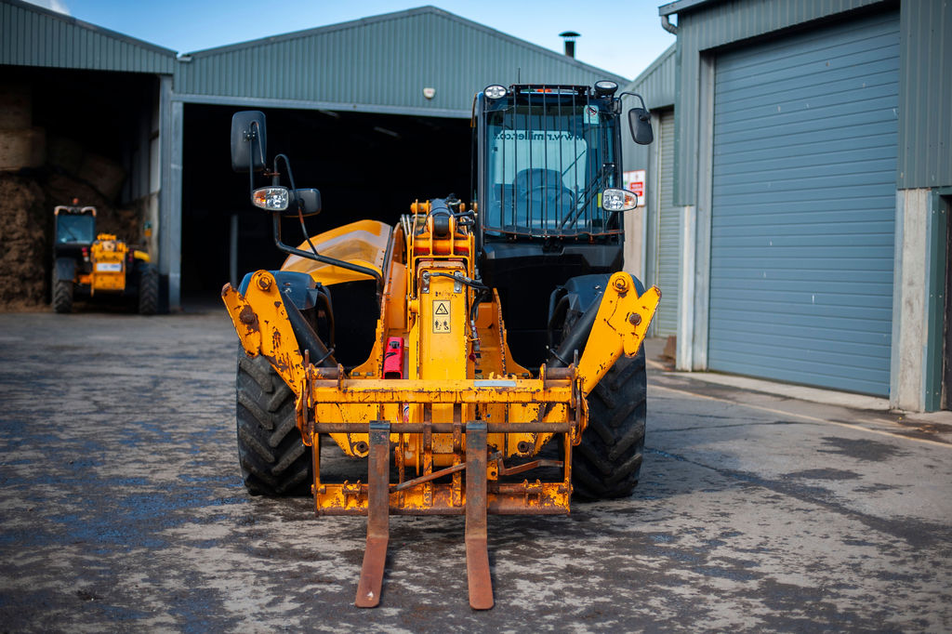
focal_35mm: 52
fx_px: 1366
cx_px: 492
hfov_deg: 38.4
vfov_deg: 26.1
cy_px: 328
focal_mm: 50
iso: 200
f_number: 2
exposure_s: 1/3200
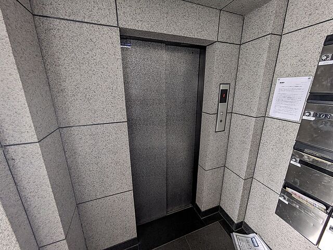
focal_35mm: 14
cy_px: 125
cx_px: 166
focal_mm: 1.83
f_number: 2.2
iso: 472
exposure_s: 1/30
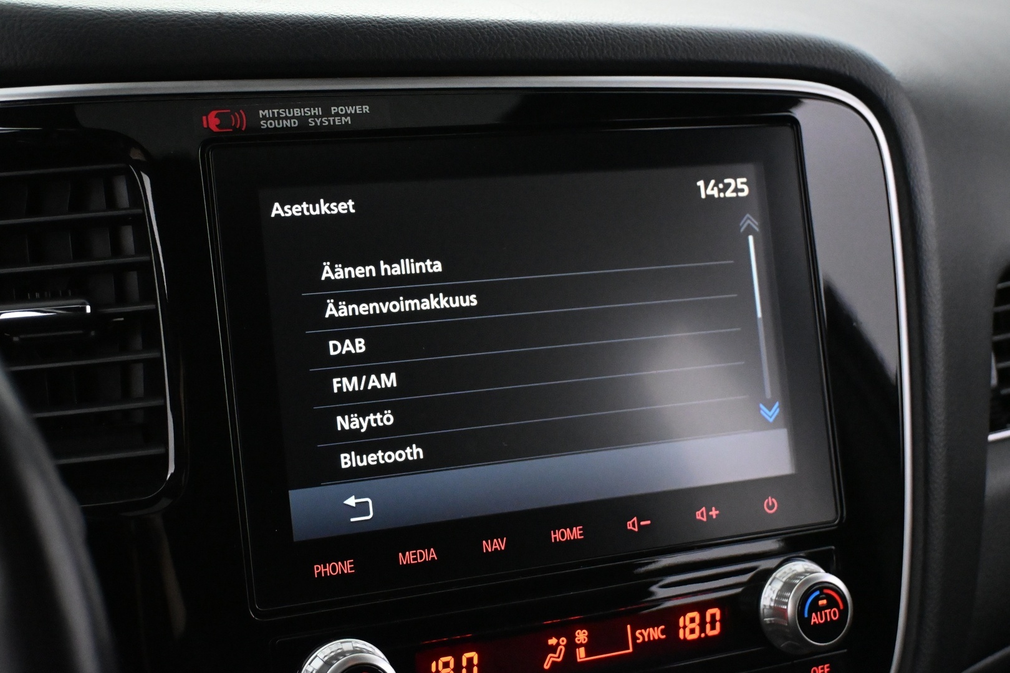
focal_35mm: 56
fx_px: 1557
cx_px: 505
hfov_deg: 35.9
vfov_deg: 24.4
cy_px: 336
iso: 8000
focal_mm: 37
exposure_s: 1/60
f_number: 5.3
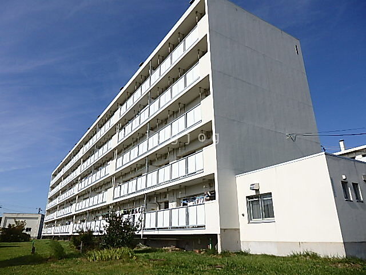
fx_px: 264
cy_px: 138
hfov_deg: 69.4
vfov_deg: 54.9
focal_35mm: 25
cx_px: 183
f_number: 8.7
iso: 125
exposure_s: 1/400
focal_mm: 4.5
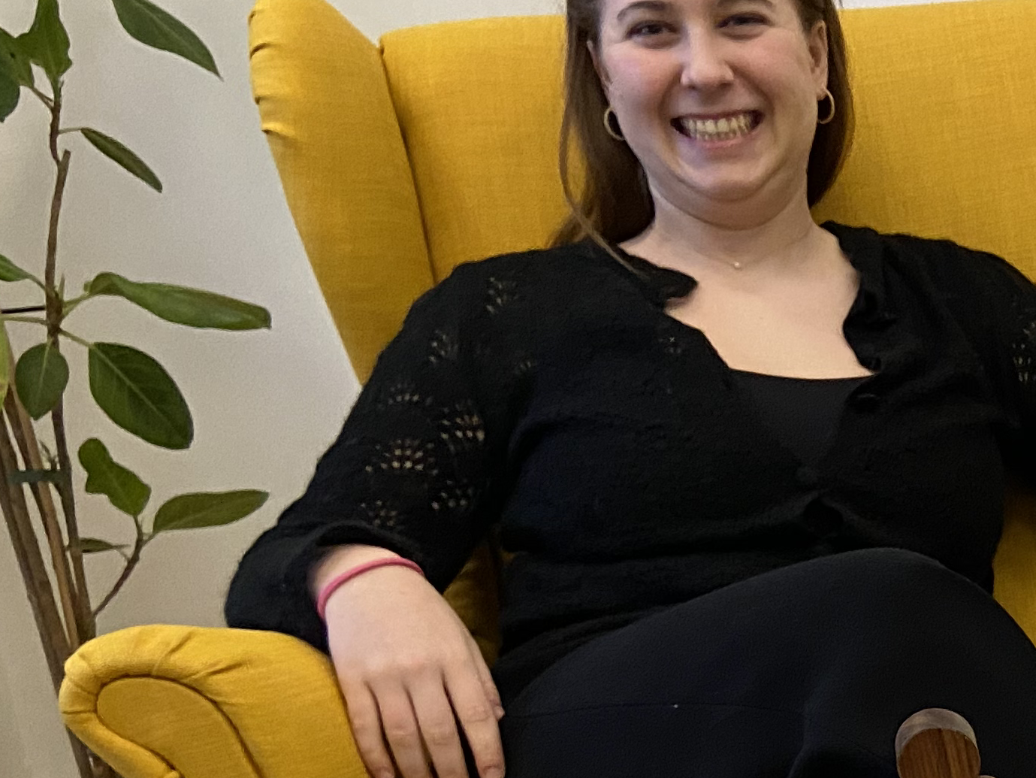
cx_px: 1457
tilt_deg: -19.7
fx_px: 2275
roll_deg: +2.0
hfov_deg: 22.2
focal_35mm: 76
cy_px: 878
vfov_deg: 18.6
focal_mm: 4.25
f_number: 1.8
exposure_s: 1/60
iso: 200
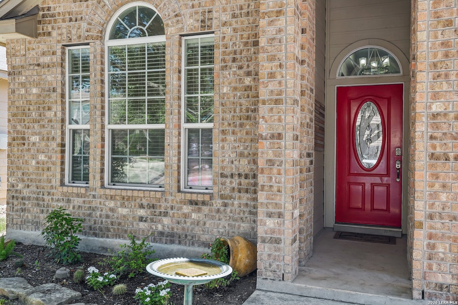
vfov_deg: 38.9
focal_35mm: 34
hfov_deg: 55.8
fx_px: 433
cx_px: 229
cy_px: 152
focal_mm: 34
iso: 200
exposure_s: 1/25
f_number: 8
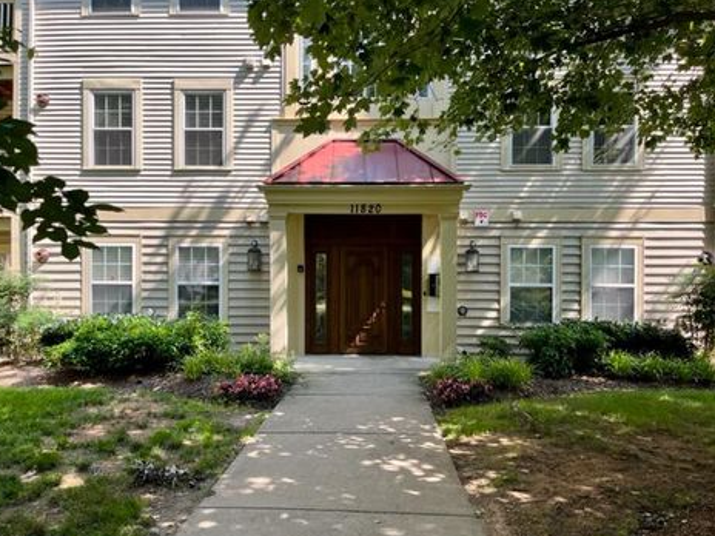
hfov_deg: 63.4
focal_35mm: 28
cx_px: 362
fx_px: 578
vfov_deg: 49.7
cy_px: 281
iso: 50
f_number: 1.6
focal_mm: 5.1
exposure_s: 1/563
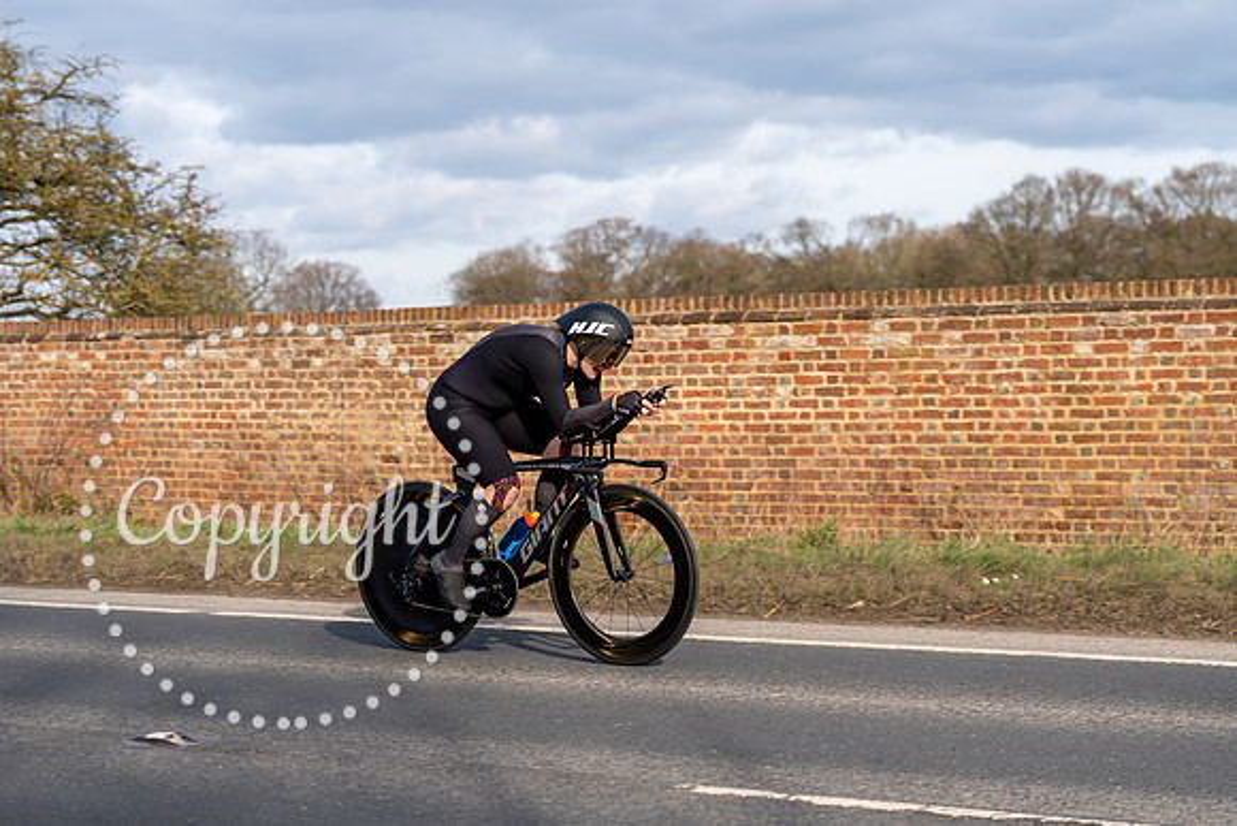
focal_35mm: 70
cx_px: 618
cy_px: 413
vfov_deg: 19.5
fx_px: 2406
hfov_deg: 28.8
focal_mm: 70
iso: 100
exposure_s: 1/800
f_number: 4
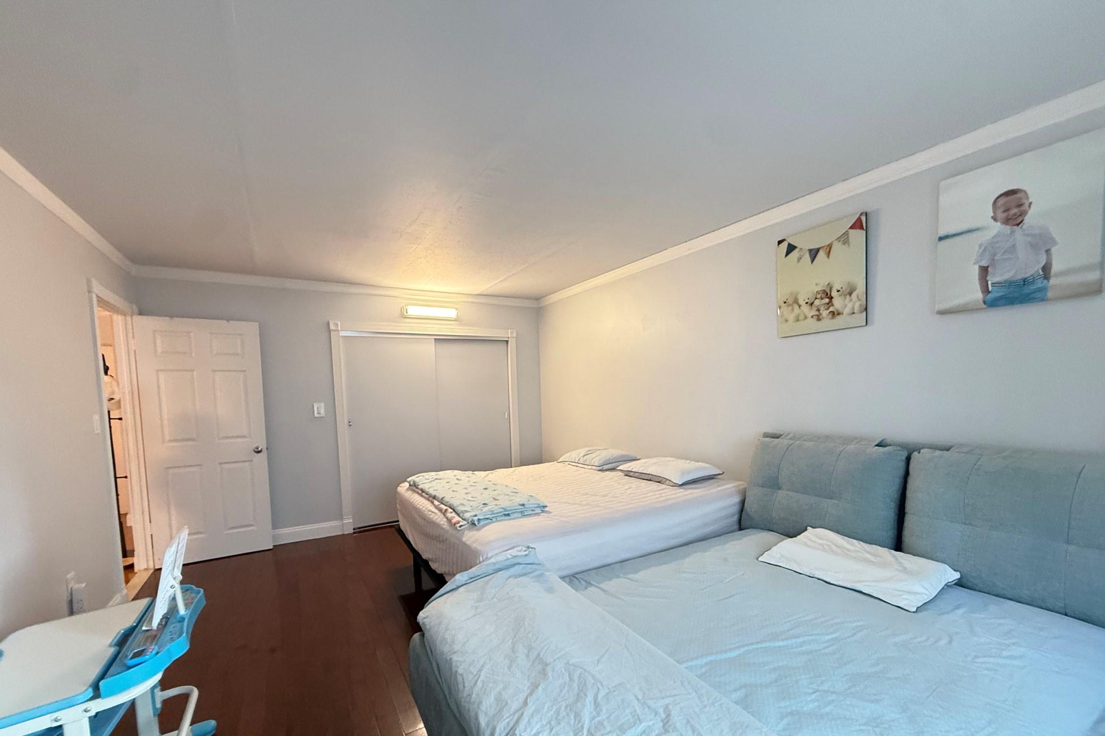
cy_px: 424
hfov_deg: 100.4
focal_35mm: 15
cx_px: 561
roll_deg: +1.5
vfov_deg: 76.8
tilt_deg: -6.0
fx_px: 460
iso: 500
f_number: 2.2
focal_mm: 2.22
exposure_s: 1/60
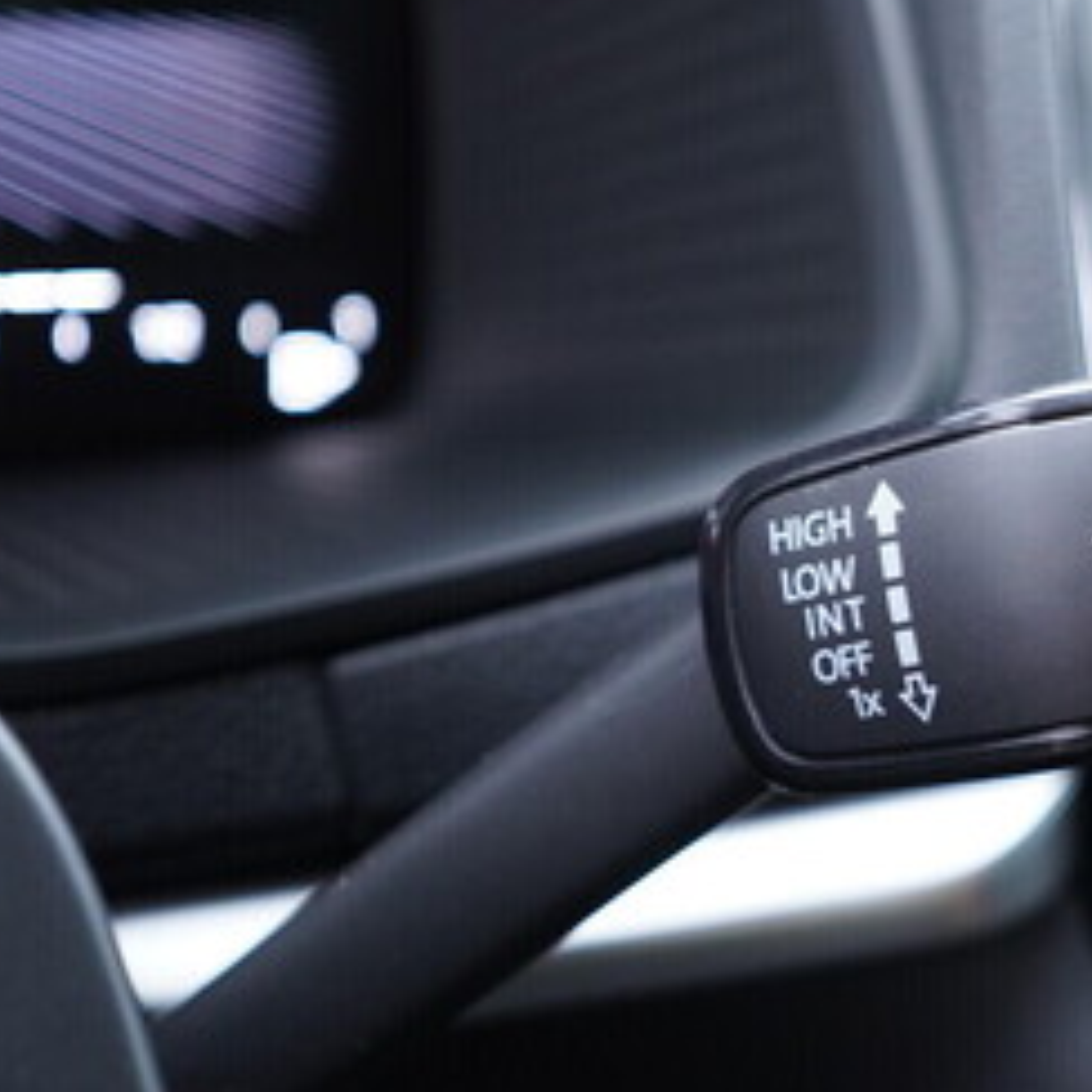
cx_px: 1088
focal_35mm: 69
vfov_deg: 25.0
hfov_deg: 23.9
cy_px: 606
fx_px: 2463
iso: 640
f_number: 2.8
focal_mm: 24
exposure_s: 1/40
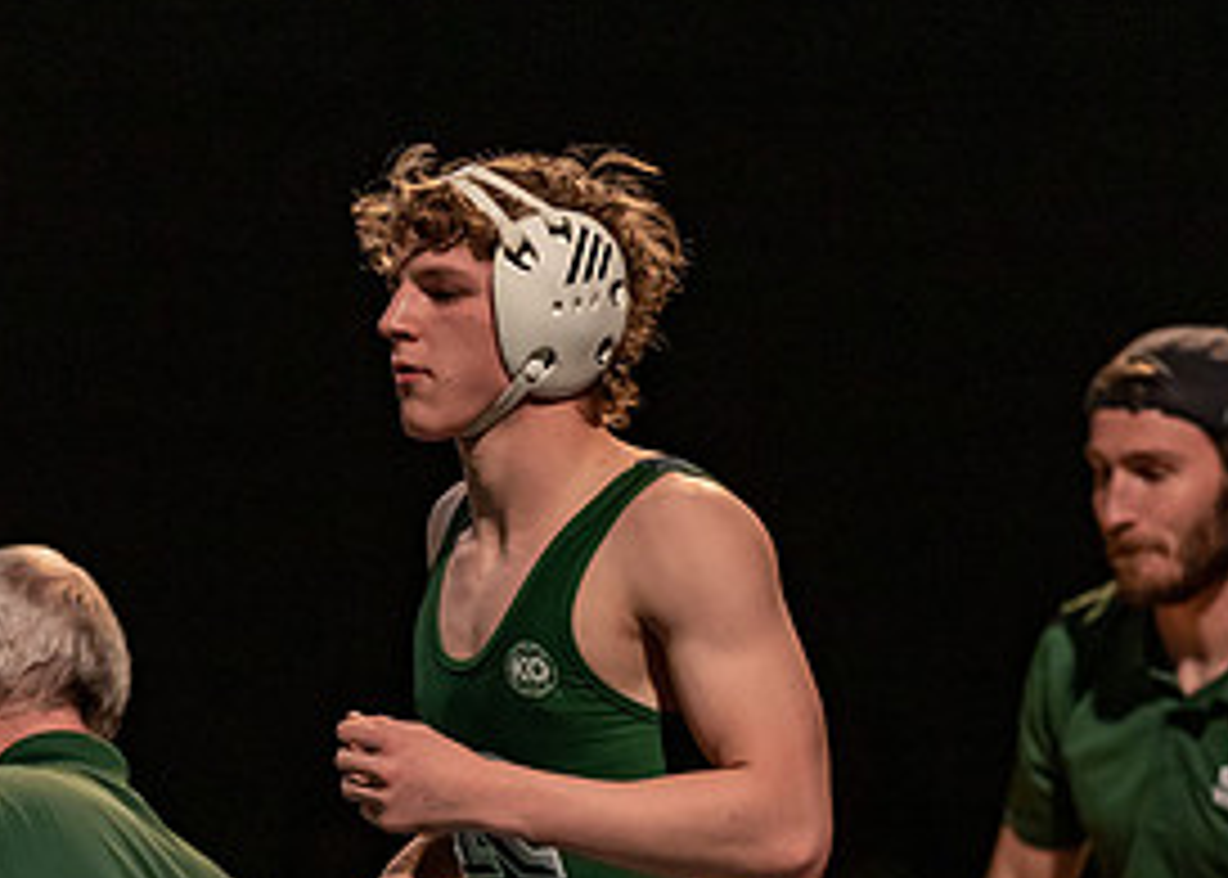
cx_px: 540
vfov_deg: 4.8
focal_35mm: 300
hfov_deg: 6.7
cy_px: 792
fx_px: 10463
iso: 2500
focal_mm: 135
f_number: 1.8
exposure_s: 1/640
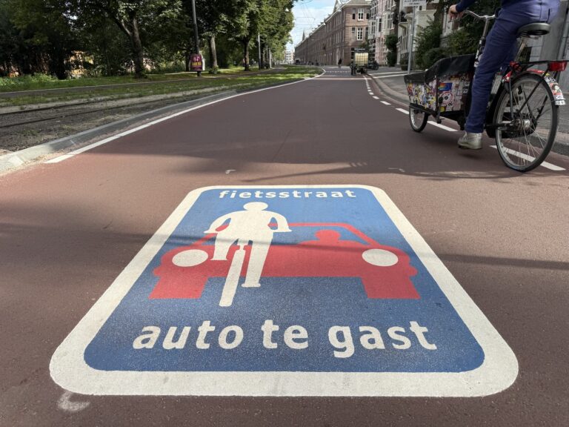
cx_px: 284
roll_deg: +1.3
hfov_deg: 71.6
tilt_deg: -19.3
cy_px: 214
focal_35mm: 24
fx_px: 394
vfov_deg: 56.8
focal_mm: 6.76
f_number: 1.78
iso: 80
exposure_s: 1/2525
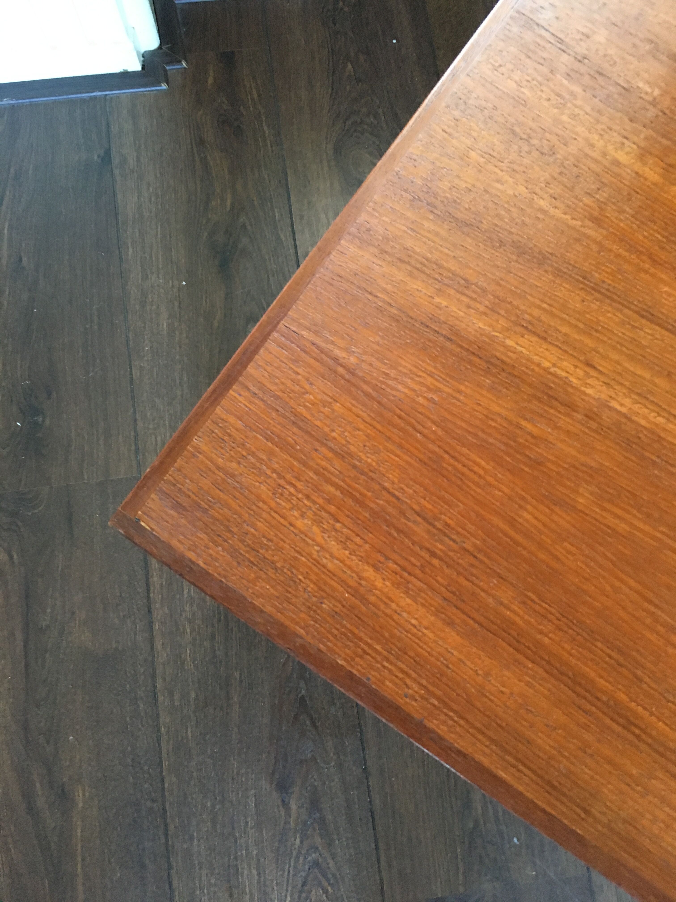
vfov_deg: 61.7
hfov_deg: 48.2
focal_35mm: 29
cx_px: 338
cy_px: 451
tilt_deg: -76.0
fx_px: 755
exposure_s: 1/20
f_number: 2.2
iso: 200
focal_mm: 4.15
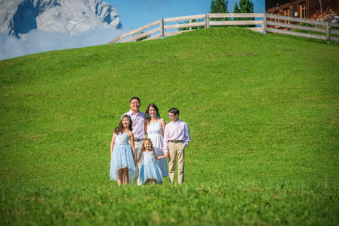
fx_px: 1366
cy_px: 113
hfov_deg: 14.2
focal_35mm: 145
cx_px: 170
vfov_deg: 9.5
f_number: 5
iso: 160
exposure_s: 1/1250
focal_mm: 145
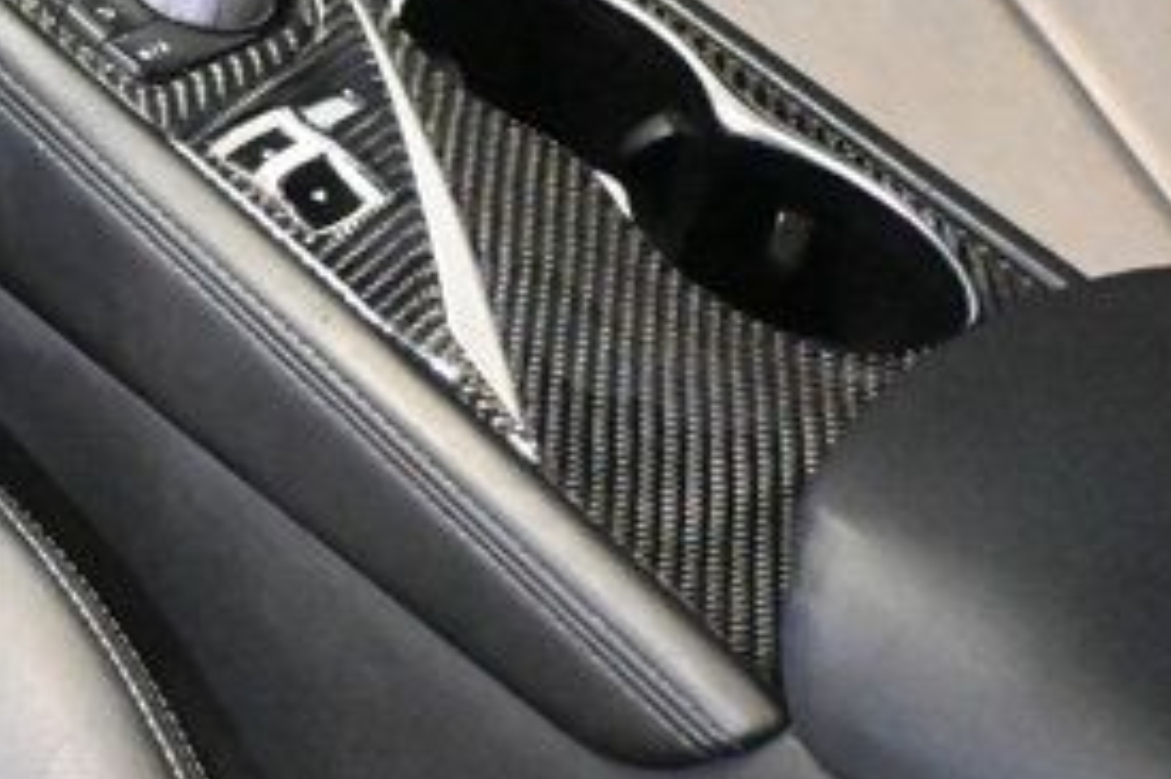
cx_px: -754
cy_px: -524
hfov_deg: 16.5
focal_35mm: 109
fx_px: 3541
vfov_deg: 11.8
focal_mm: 19.5
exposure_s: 1/40
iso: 12800
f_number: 3.8
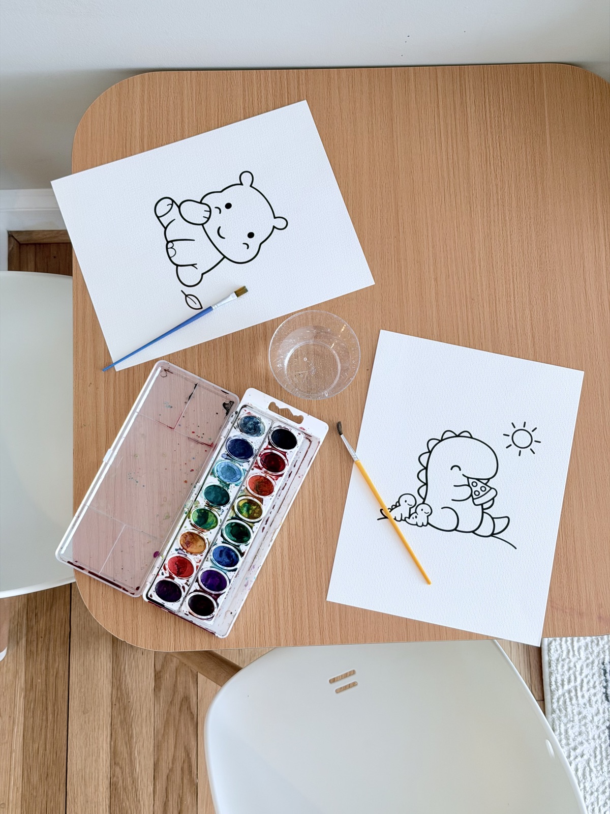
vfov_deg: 39.7
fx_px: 1128
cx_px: 305
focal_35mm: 48
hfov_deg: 30.3
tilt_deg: -79.2
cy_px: 407
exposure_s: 1/60
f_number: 1.78
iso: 50
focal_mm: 6.76
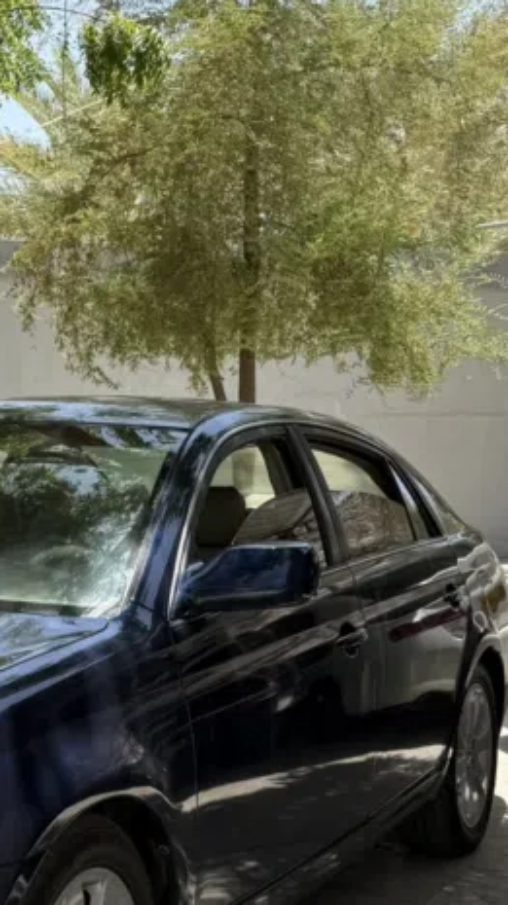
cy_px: 461
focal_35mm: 36
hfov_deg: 29.3
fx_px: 864
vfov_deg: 55.3
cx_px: -64
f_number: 1.78
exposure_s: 1/1689
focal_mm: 6.76
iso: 80
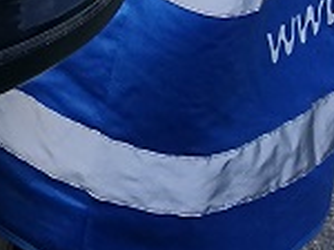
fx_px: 1647
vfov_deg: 8.1
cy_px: -308
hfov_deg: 10.7
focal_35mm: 171
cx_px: -296
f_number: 2.2
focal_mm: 4.5
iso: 50
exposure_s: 1/345
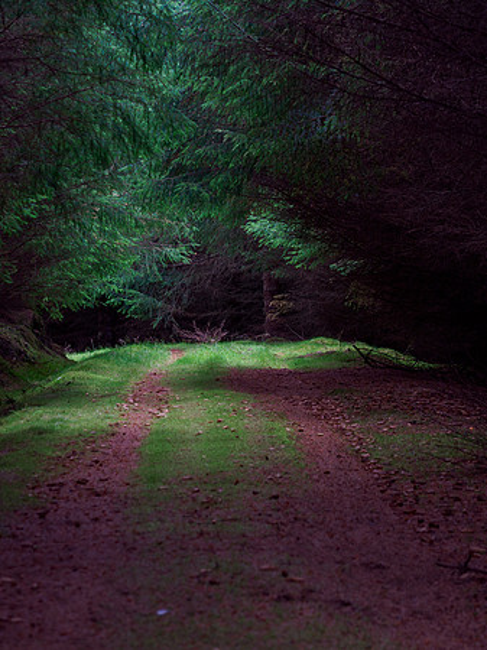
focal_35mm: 160
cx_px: 264
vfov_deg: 12.4
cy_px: 325
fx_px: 3004
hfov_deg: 9.3
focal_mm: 60
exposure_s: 1/2.5
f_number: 2.8
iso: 200
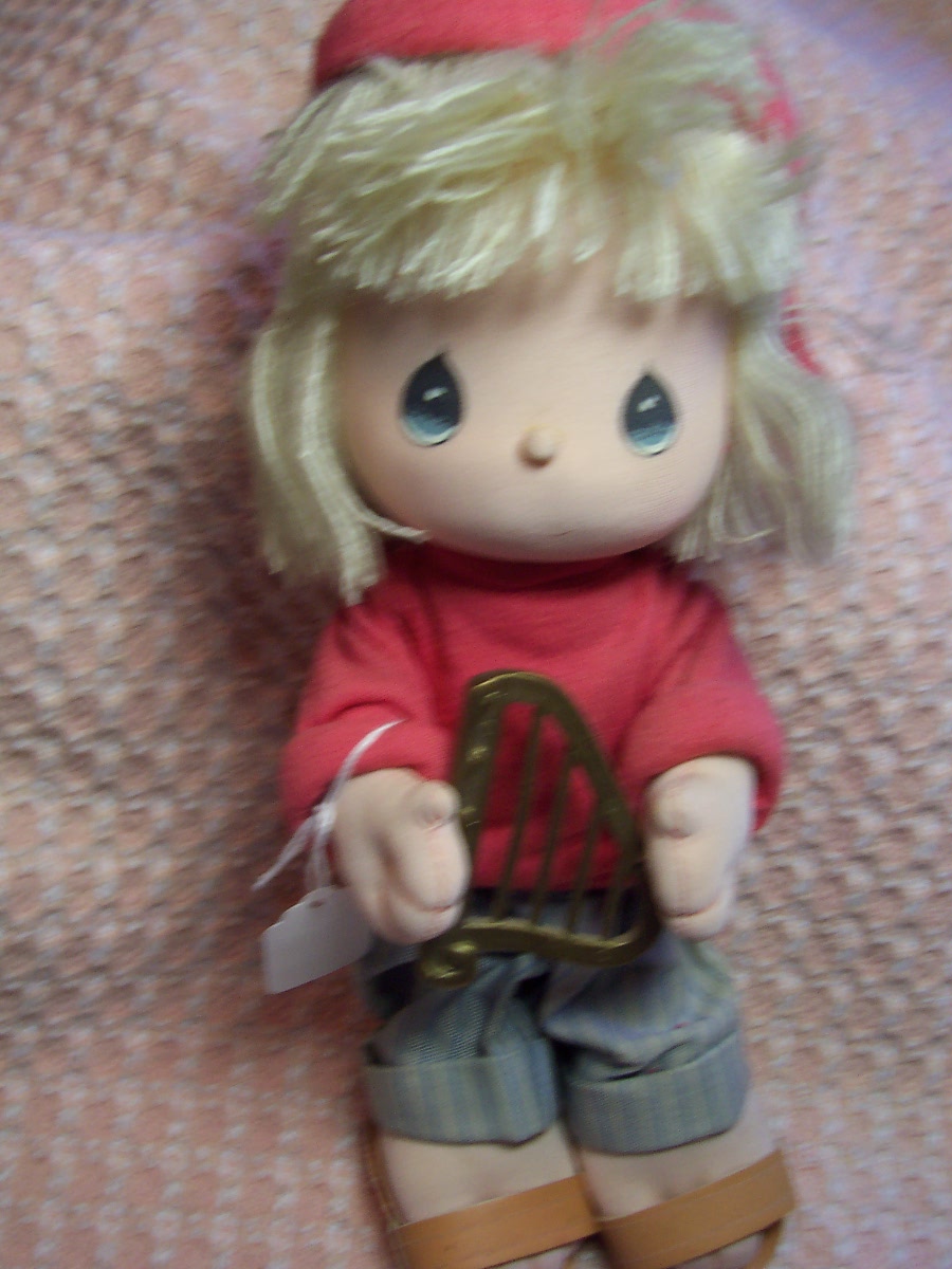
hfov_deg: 38.7
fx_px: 1357
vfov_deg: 50.1
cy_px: 634
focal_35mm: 37
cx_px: 476
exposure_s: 1/45
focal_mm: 5.6
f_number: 2.8
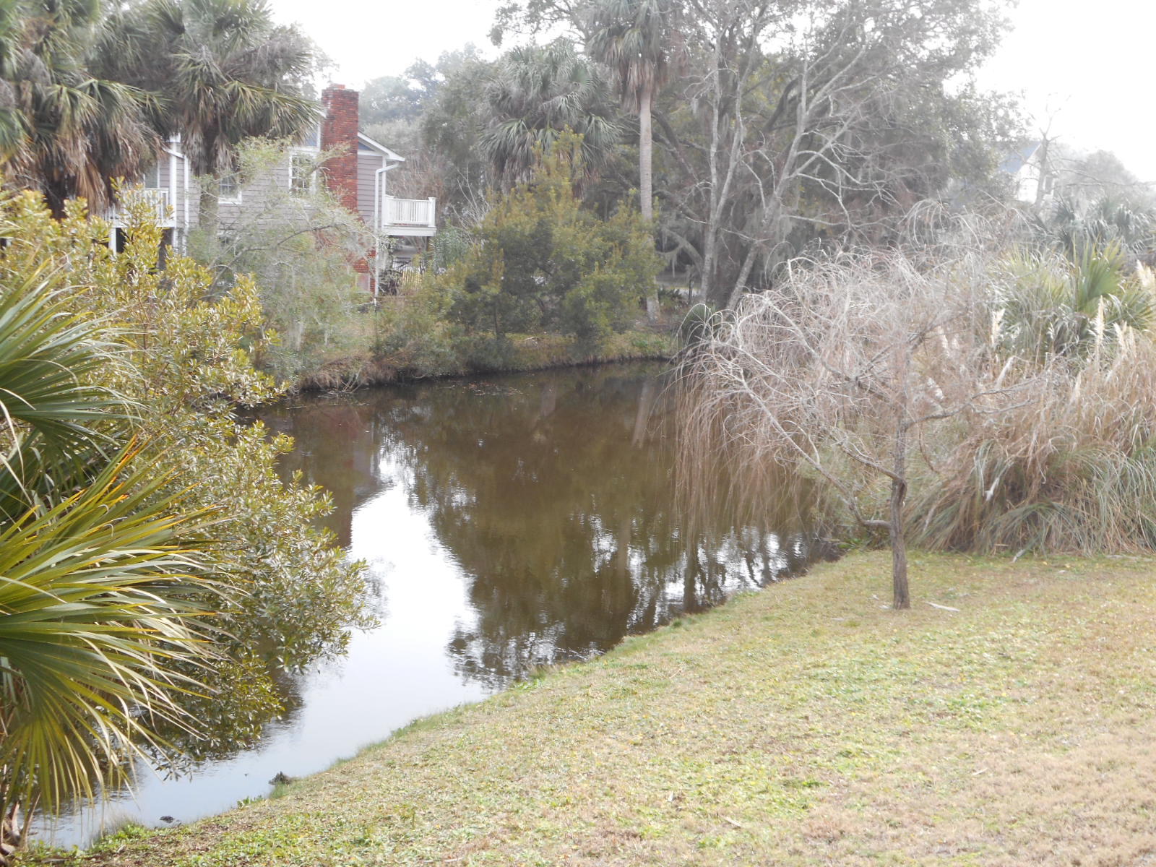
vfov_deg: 36.8
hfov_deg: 47.9
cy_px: 434
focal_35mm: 39
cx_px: 578
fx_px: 1302
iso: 80
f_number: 4.5
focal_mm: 6.9
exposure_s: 1/30
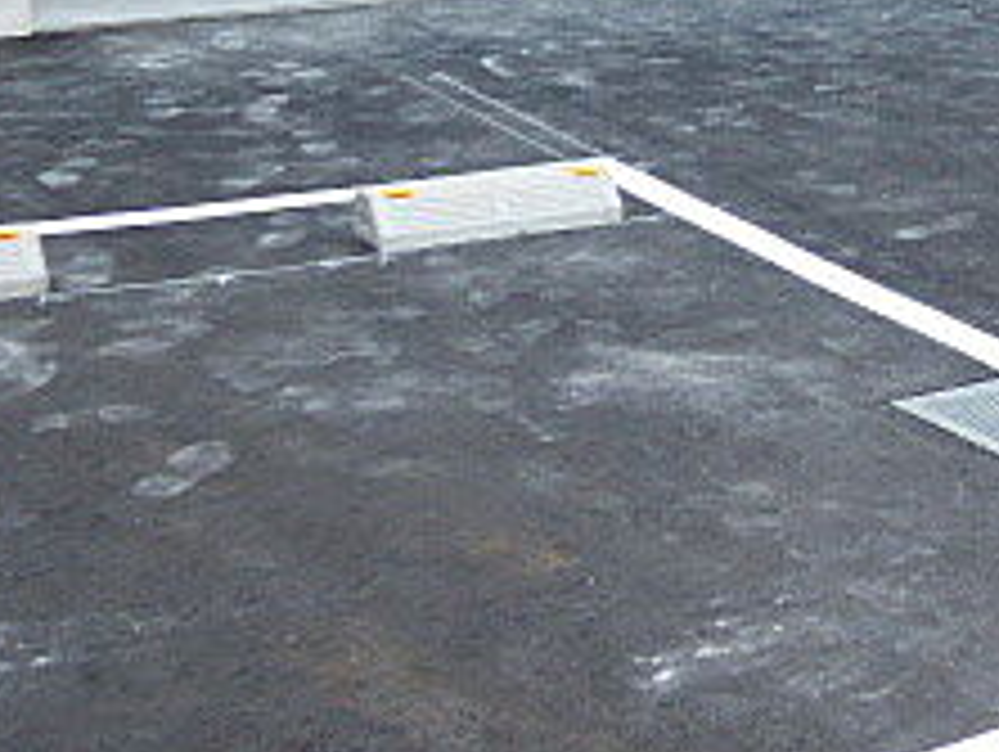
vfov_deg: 19.8
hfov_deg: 23.7
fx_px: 2080
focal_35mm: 72
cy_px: -23
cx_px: 1314
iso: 160
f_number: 3
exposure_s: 1/60
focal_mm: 4.42
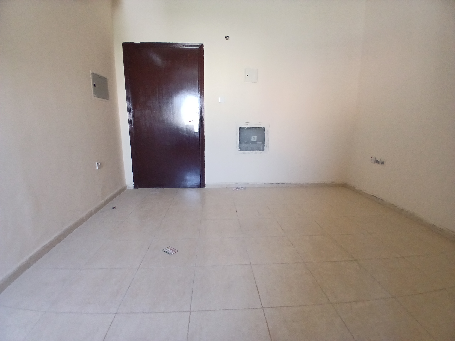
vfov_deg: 74.7
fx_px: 223
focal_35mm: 17
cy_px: 170
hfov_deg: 91.0
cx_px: 228
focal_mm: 1.4
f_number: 2.2
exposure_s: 1/33.3
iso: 160
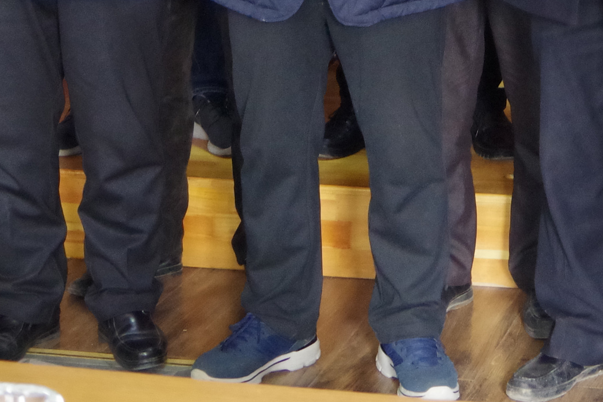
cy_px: -378
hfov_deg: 16.2
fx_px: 2093
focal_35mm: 125
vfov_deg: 10.2
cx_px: 548
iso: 1600
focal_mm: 21
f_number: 4
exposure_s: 1/50
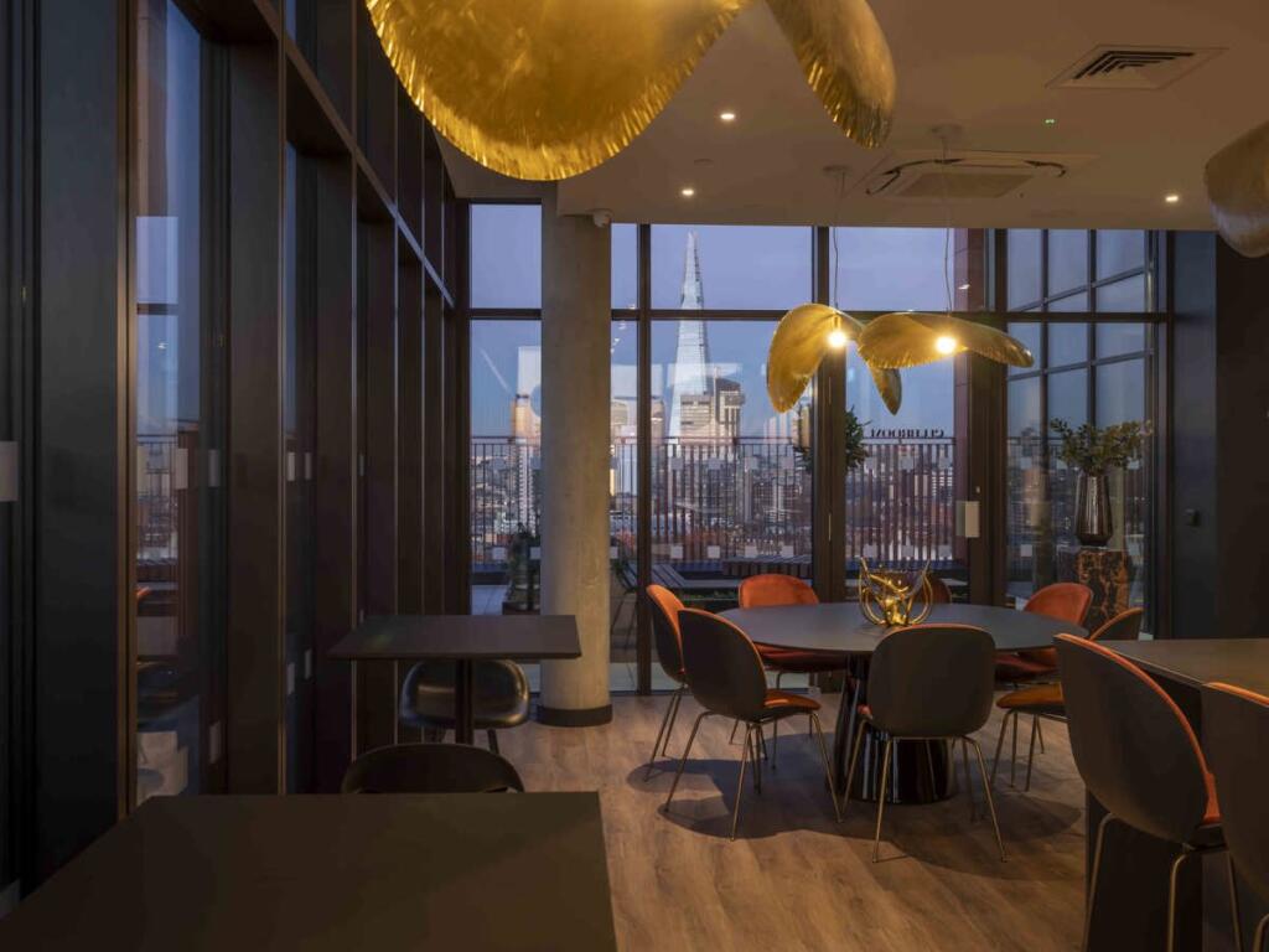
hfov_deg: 56.8
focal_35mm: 32
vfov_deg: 44.2
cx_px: 634
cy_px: 476
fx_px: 1173
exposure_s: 1.5
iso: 100
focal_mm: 40.3
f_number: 16
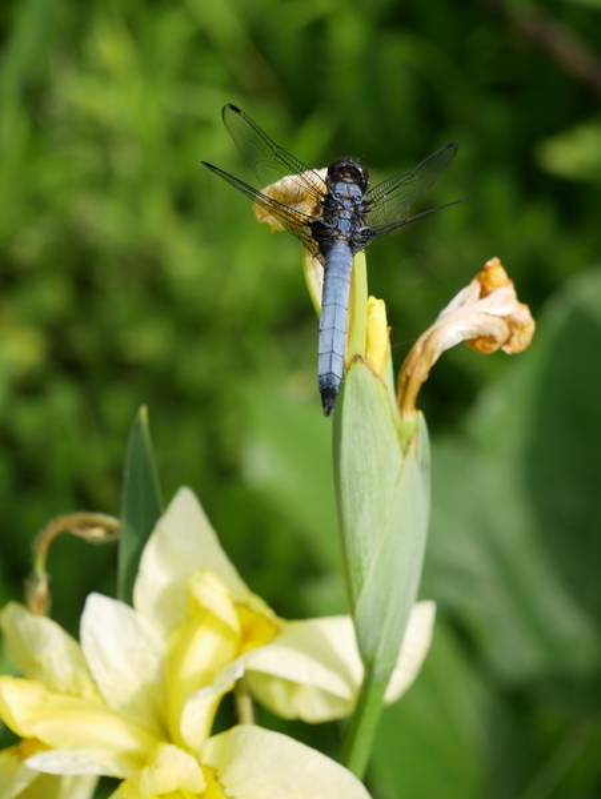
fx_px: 2774
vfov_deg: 16.4
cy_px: 400
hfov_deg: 12.4
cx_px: 300
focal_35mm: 120
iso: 200
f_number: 5.6
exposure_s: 1/160
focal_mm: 60
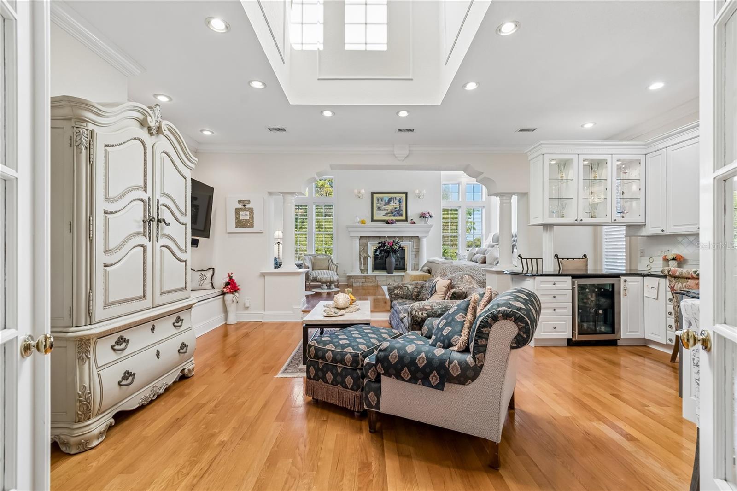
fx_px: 307
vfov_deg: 77.3
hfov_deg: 100.4
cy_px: 246
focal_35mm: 15
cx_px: 368
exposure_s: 1/5
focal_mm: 10
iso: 100
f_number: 7.1
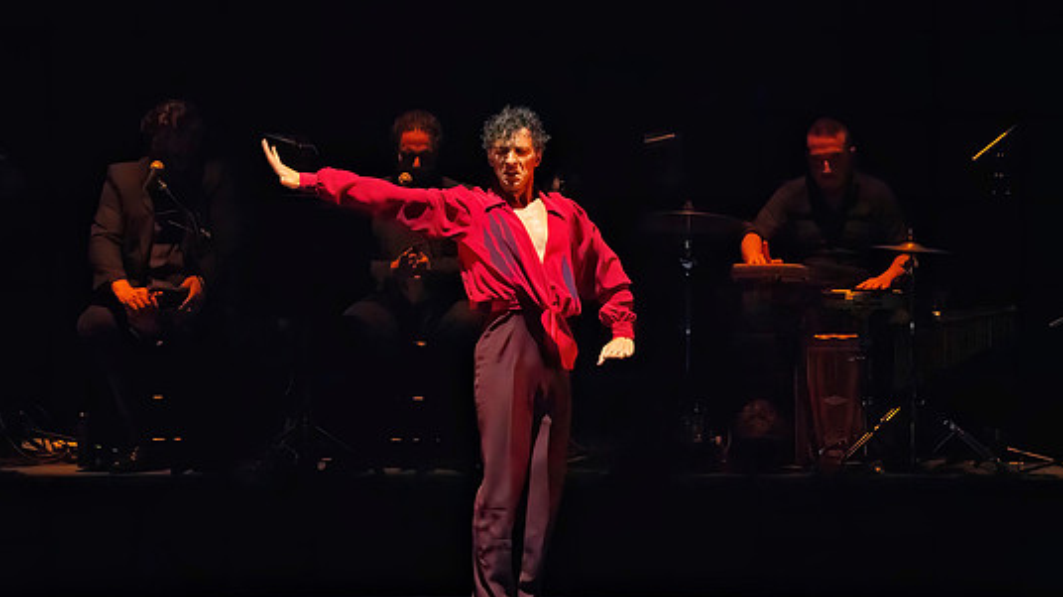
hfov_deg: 5.1
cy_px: 287
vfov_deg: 2.9
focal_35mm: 423
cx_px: 492
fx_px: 11918
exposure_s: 1/400
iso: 20000
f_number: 11
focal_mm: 373
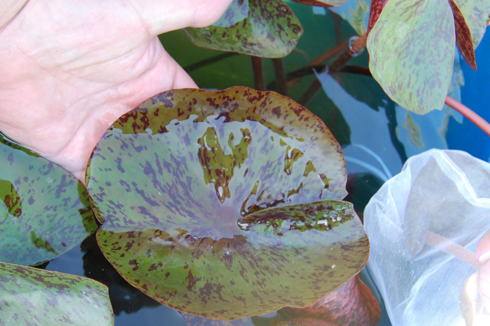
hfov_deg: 44.6
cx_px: 197
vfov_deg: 30.7
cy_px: 187
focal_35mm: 44
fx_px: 593
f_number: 6.3
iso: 800
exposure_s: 1/160
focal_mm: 23
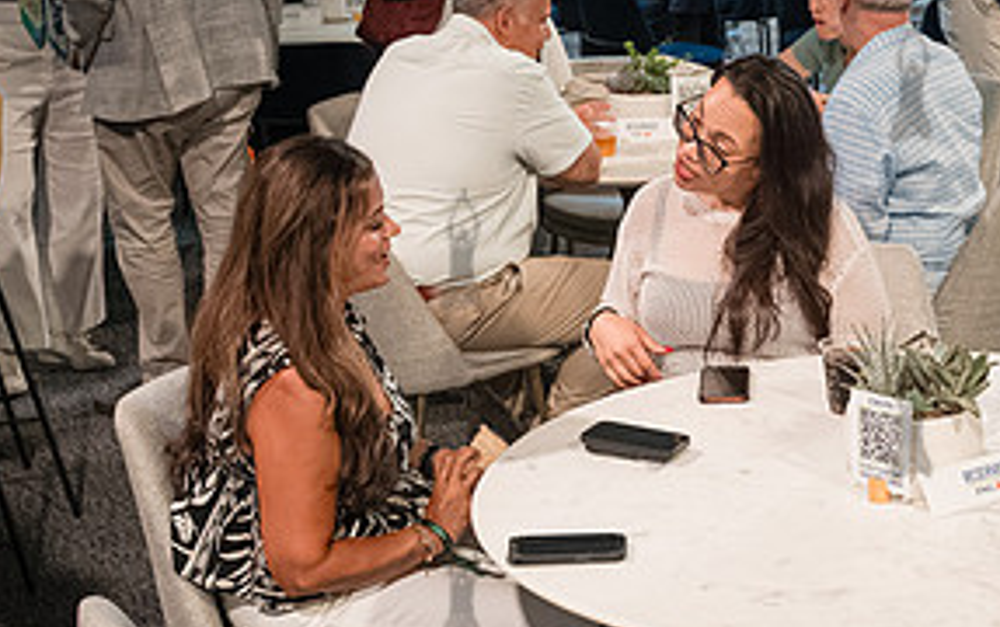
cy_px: 391
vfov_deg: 16.1
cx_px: 873
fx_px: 2210
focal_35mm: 81
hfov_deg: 24.8
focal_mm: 31
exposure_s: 1/250
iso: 8000
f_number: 5.6
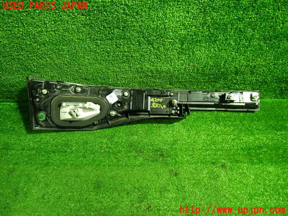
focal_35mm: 25
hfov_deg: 69.4
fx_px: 208
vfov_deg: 54.9
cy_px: 108
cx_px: 144
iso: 250
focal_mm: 4.5
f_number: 2
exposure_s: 1/30
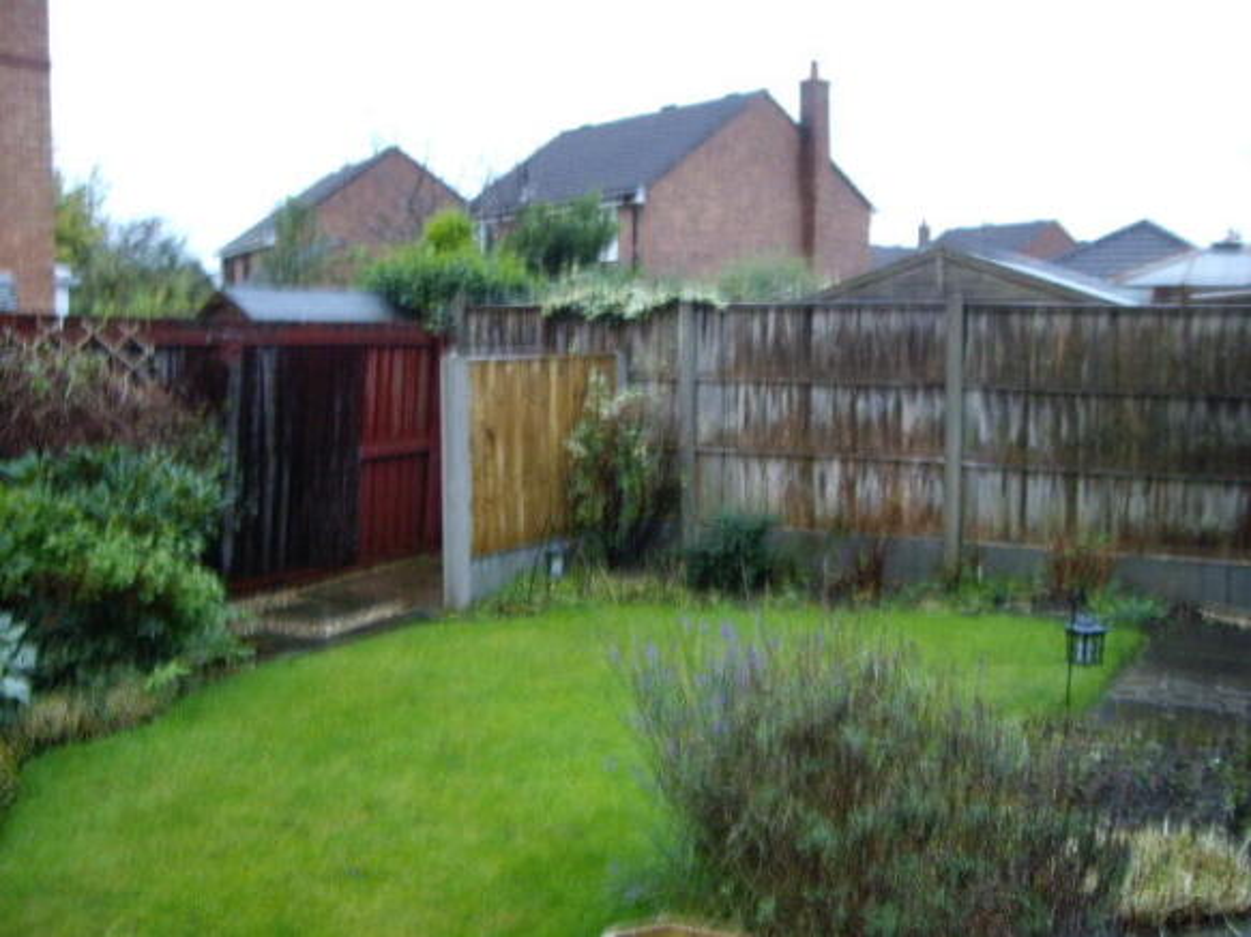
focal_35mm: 38
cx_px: 626
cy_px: 468
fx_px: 1373
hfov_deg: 49.0
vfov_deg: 37.7
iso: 200
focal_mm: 6.2
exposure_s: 1/8
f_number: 2.7
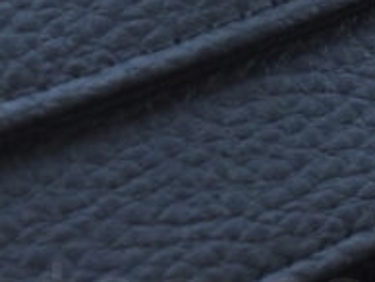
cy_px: -261
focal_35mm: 289
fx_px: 3135
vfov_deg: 5.1
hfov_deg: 6.8
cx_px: 93
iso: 1600
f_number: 4.8
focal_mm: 38
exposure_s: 1/800
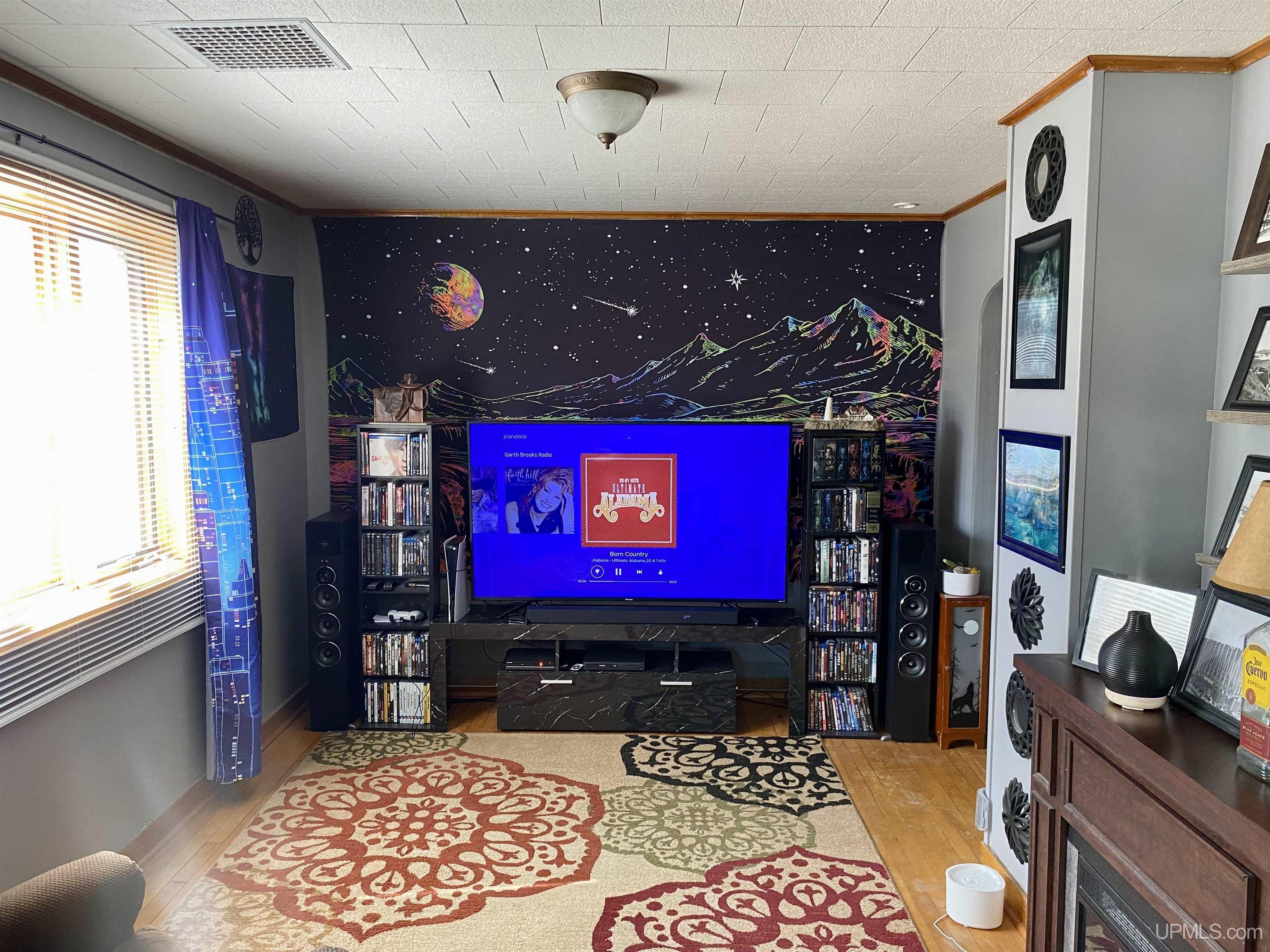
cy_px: 476
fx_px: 954
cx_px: 635
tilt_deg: -4.6
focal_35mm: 26
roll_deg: +0.3
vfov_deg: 53.1
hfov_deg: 67.3
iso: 125
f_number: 1.8
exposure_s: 1/73
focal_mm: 4.25
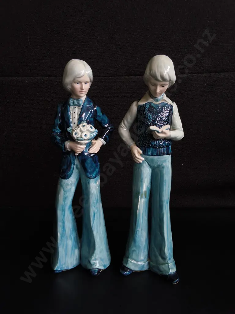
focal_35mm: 27
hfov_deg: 51.4
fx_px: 244
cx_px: 118
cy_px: 157
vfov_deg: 65.3
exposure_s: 1/100
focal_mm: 2.87
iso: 80
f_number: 2
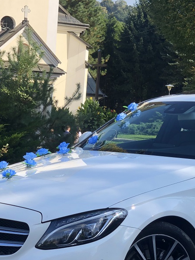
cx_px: 169
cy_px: 137
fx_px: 797
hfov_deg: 13.8
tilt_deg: -4.5
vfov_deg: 18.6
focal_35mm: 106
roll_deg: -4.4
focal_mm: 6
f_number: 2.4
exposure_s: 1/463
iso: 16
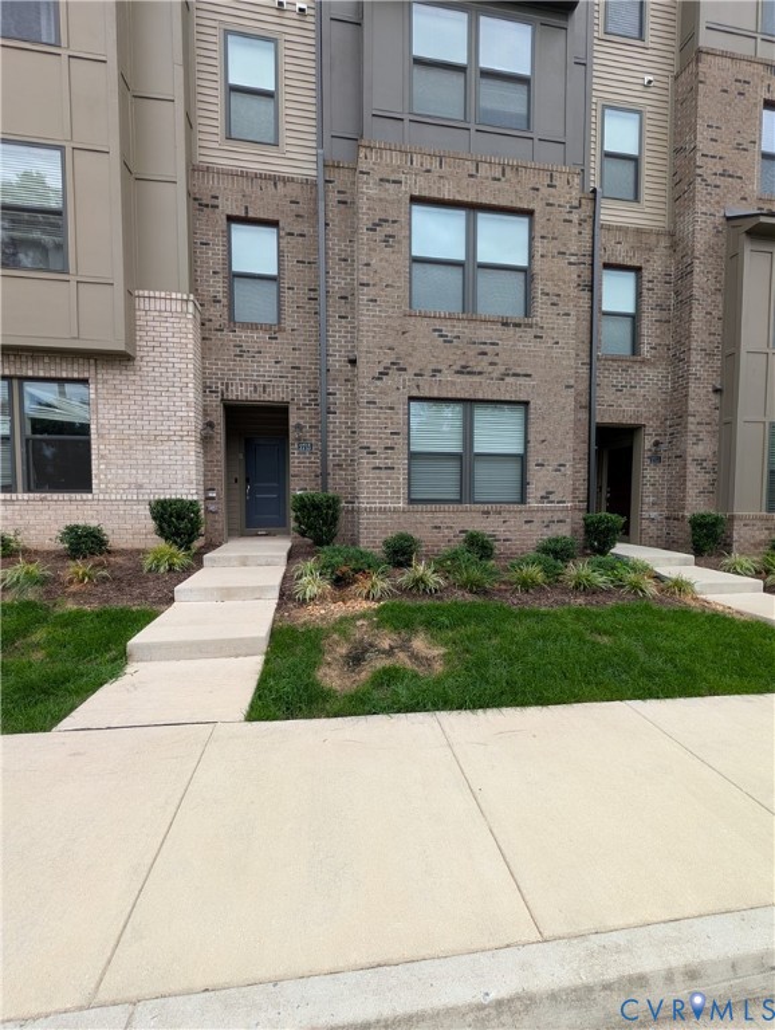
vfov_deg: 110.5
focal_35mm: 12
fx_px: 357
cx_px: 388
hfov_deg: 94.6
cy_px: 515
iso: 53
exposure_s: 1/887
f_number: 1.7
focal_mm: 2.02
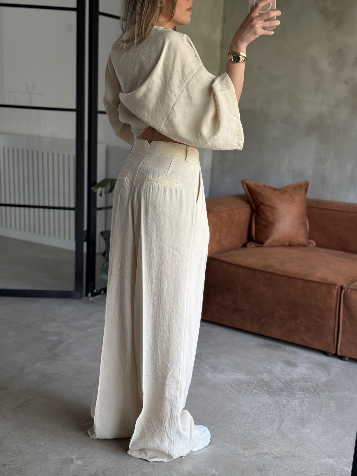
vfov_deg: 39.7
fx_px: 660
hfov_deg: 30.3
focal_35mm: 48
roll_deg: -1.7
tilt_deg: -30.9
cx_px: 178
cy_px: 238
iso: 100
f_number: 1.78
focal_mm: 6.76
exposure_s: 1/72
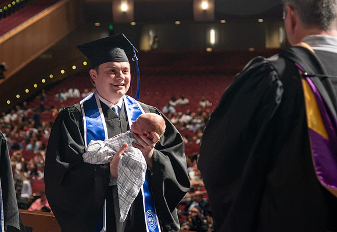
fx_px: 1182
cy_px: 58
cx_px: 92
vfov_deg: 11.2
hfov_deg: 16.2
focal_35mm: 125
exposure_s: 1/200
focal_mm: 70
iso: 4000
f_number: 4
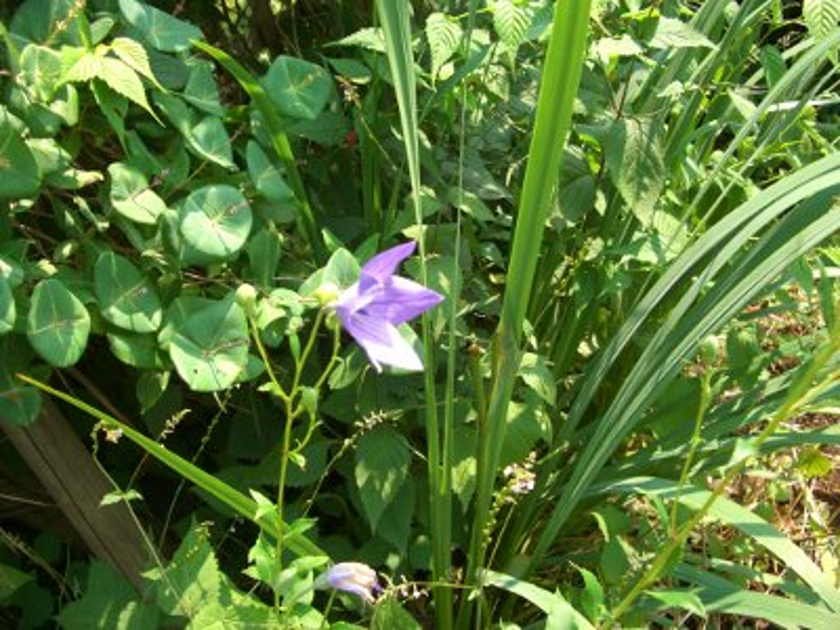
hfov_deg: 49.0
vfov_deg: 37.7
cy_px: 315
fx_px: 922
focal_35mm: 38
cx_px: 420
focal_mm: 7.9
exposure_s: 1/200
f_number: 2.8
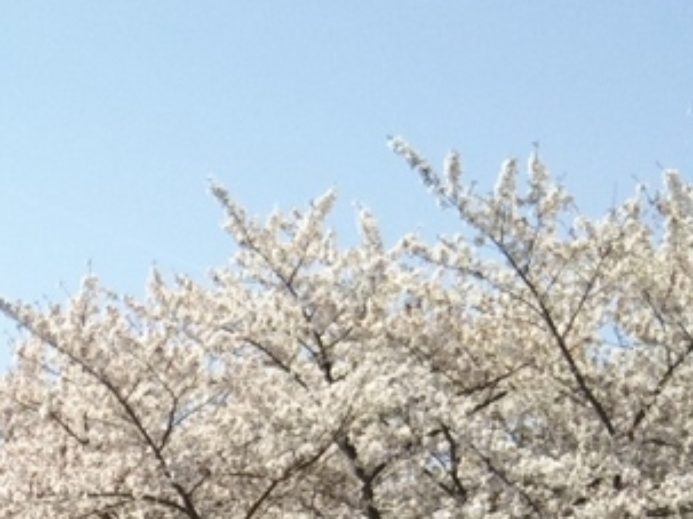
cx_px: -302
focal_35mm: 119
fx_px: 2381
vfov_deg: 11.9
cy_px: 784
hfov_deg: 15.4
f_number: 2.2
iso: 25
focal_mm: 4
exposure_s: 1/933
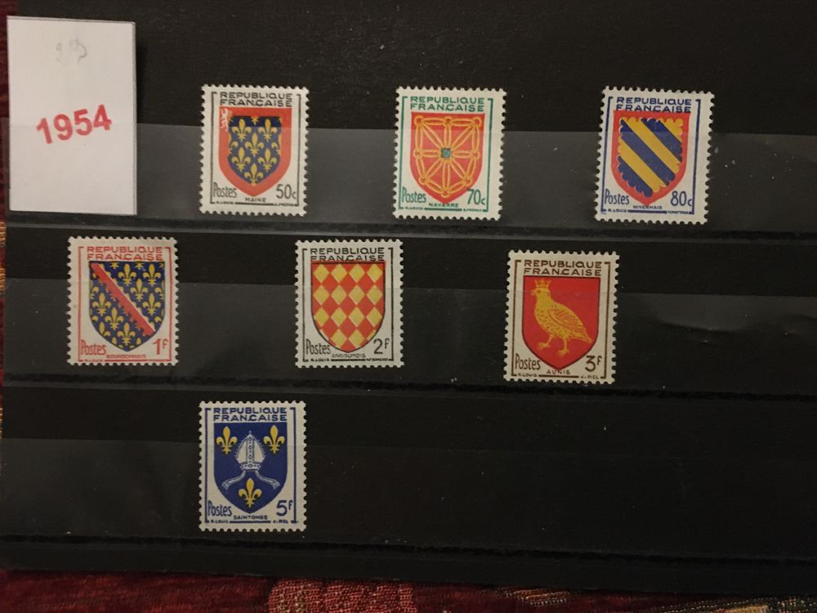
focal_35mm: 29
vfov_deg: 48.2
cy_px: 306
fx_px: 684
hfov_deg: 61.7
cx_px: 408
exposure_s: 1/17
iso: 400
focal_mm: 4.15
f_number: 2.2
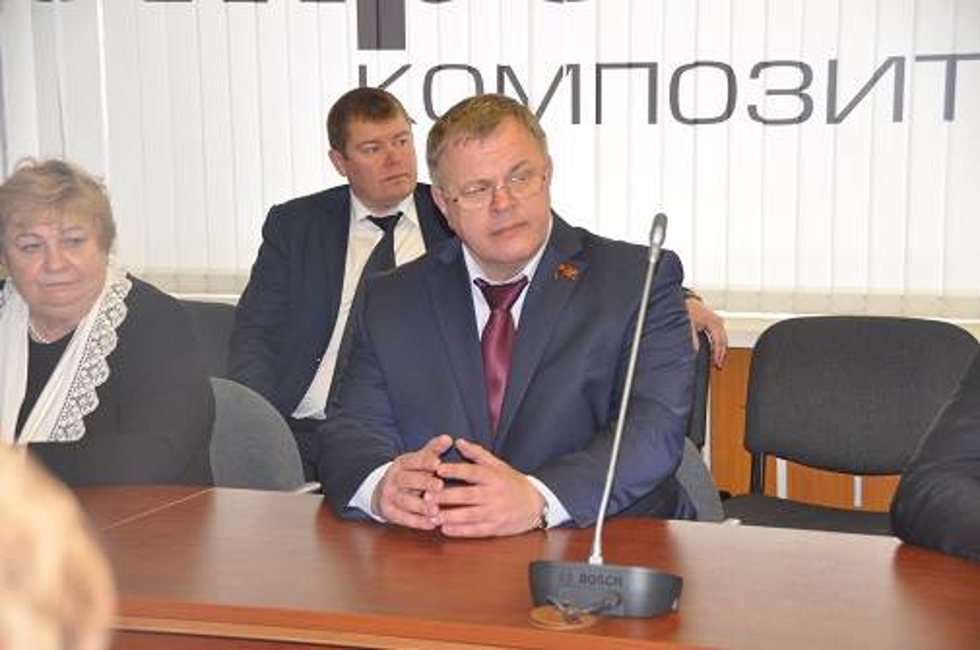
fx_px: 2120
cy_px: 325
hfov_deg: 26.0
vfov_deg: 17.4
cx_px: 490
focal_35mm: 78
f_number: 4.8
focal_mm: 52
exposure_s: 1/60
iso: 800
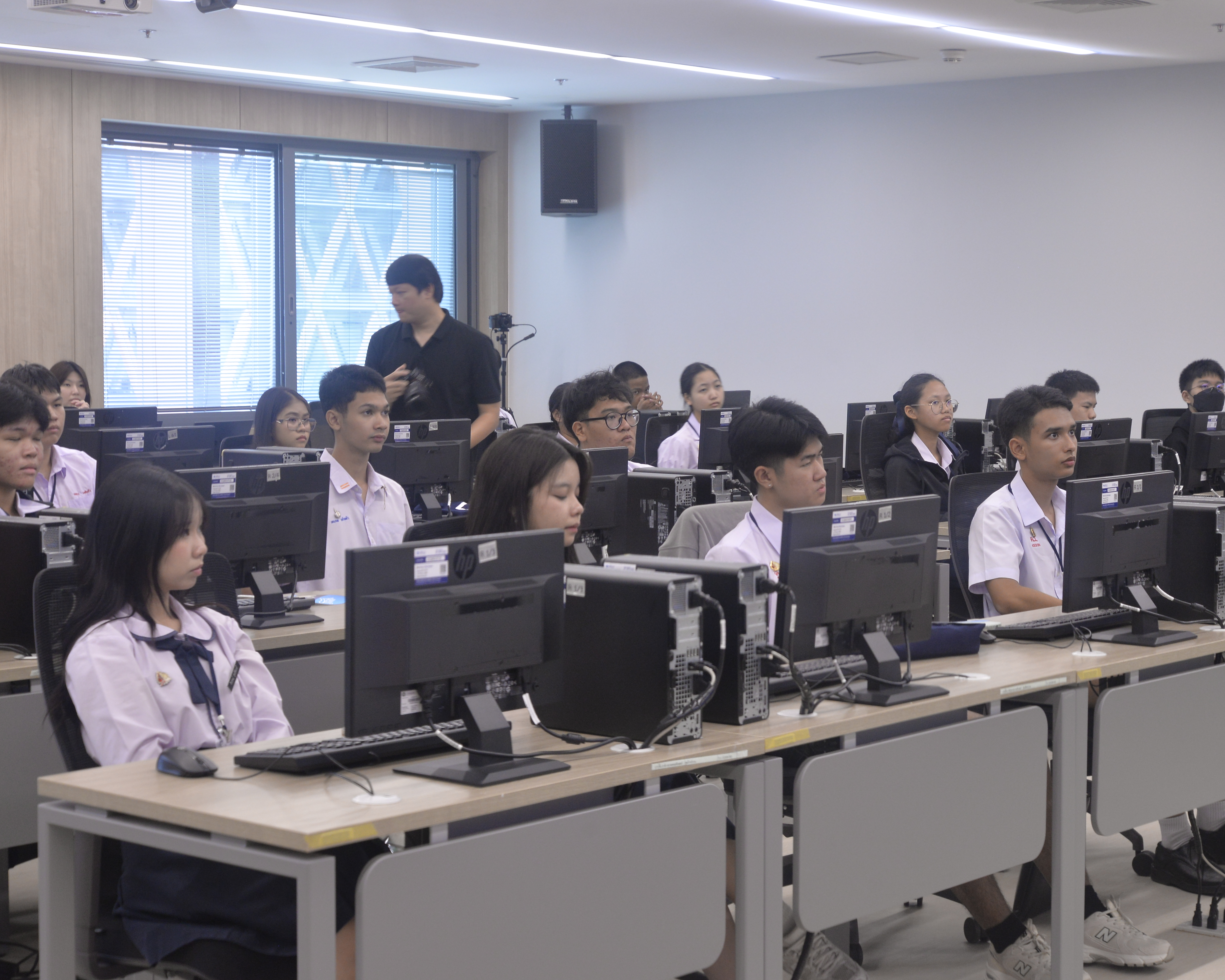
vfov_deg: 23.1
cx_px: 680
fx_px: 2393
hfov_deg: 28.7
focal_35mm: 66
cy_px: 486
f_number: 6.3
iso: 1250
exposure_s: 1/30
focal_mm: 58
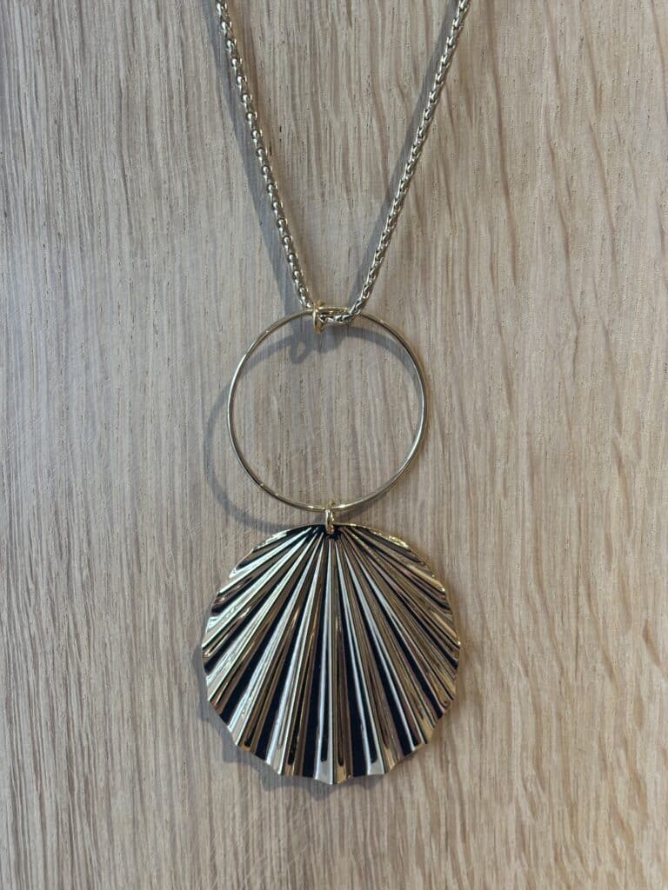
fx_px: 1338
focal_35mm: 52
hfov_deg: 28.0
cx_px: 334
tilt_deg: -12.9
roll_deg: -0.2
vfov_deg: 36.8
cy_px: 445
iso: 32
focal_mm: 5.96
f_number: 1.6
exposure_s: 1/100
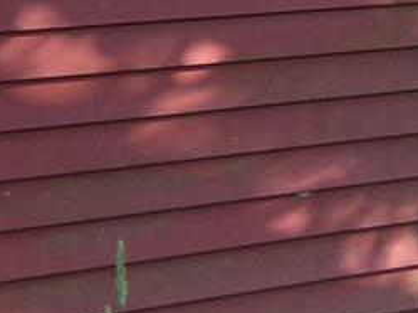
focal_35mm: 139
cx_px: 1178
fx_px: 1676
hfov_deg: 10.7
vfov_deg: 10.1
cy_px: -224
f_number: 3.7
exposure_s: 1/150
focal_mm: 4.3
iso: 100
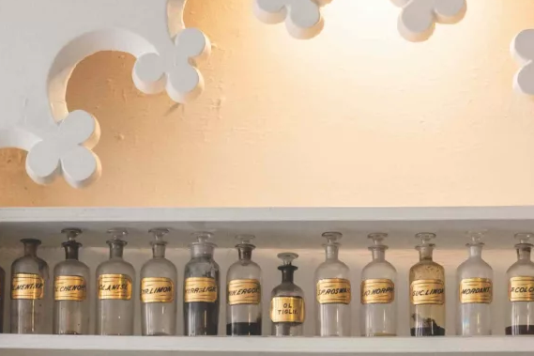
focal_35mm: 108
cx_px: 358
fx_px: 1601
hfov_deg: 18.9
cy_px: 568
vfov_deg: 12.0
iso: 800
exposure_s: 1/160
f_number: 2.8
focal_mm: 24
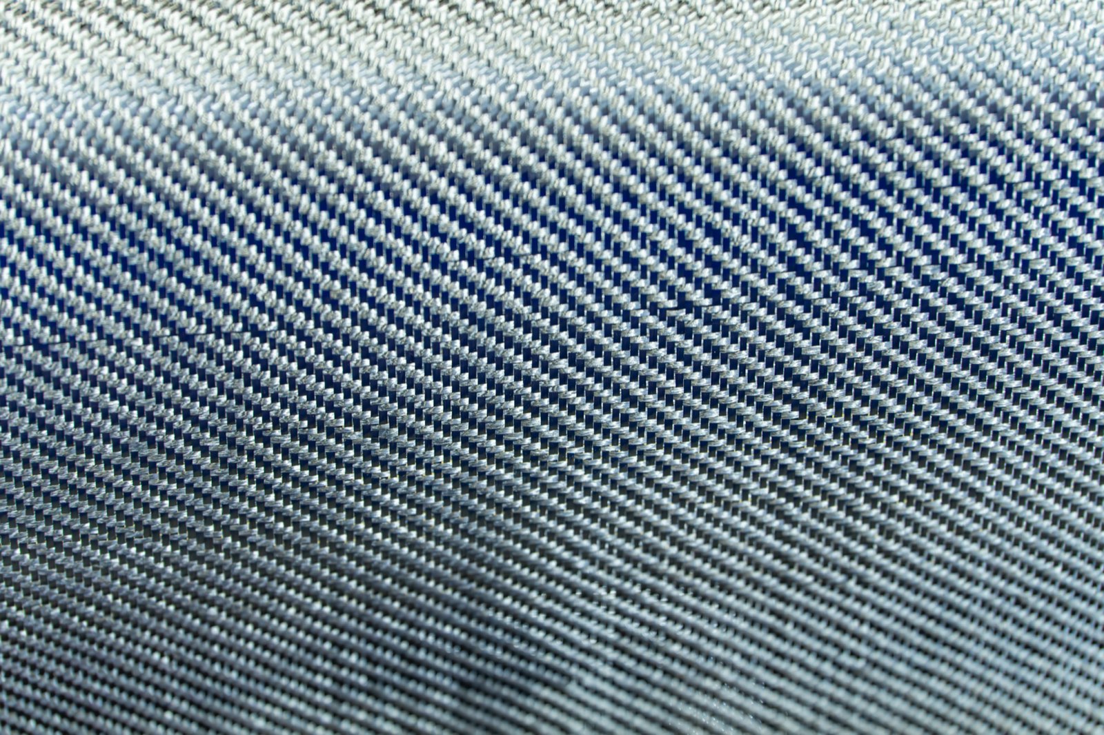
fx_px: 5243
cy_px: 368
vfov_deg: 8.0
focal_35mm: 171
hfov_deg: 12.0
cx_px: 552
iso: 4000
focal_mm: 171
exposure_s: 1/125
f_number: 5.6
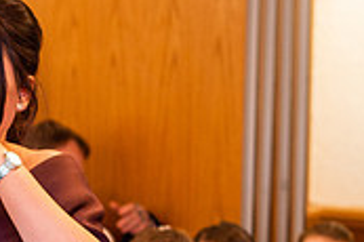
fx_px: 1596
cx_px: -15
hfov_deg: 12.8
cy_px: 329
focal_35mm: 158
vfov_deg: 8.5
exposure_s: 1/100
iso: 640
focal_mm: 35
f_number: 2.5
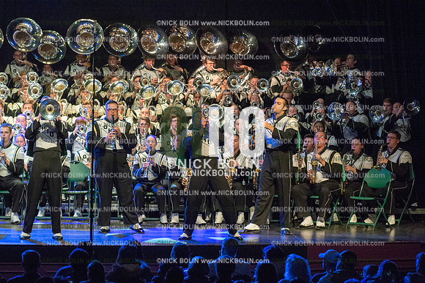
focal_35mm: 175
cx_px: 212
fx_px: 2065
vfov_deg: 7.8
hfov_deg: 11.8
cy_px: 142
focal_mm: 175
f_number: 5.6
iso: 8000
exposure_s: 1/400
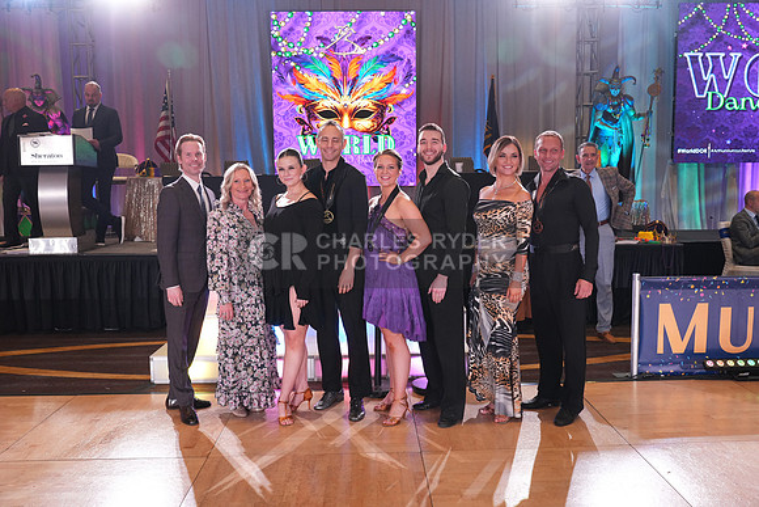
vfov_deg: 41.1
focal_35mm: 32
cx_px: 380
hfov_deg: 58.7
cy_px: 254
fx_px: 675
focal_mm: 32
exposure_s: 1/400
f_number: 4
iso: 2000
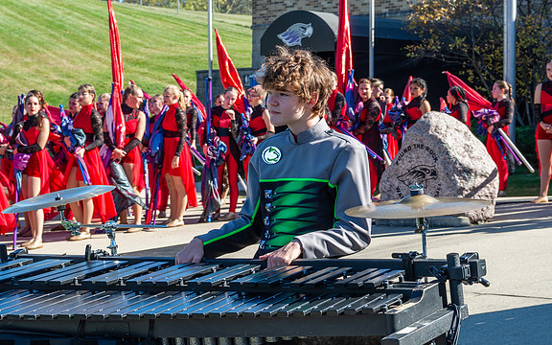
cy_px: 178
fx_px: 1354
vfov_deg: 14.5
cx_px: 296
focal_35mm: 90
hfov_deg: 23.0
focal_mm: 70
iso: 320
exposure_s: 1/200
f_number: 10
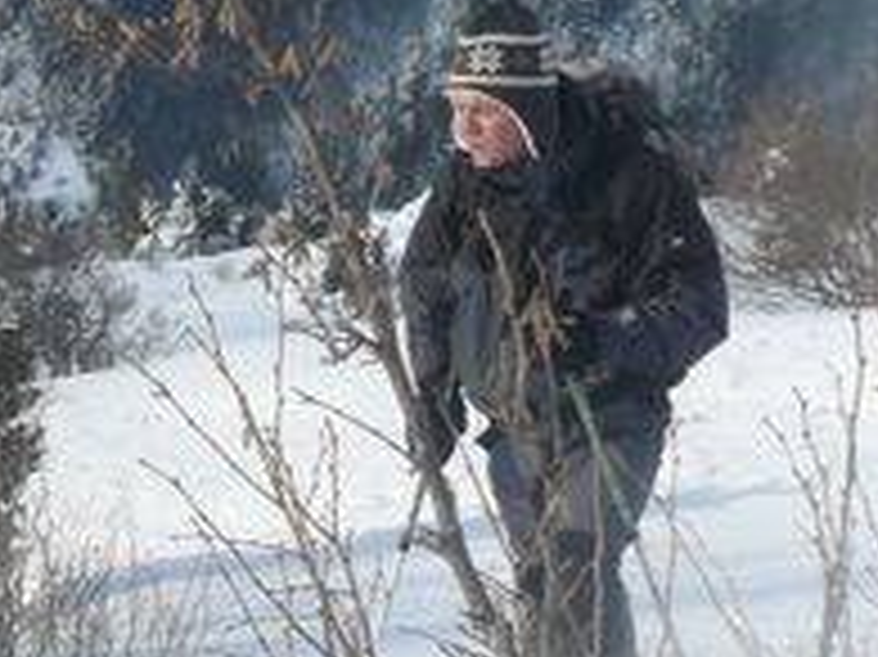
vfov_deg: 16.0
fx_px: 2332
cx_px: -41
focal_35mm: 92
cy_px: 171
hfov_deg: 20.5
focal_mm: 4.6
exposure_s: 1/200
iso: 100
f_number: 8
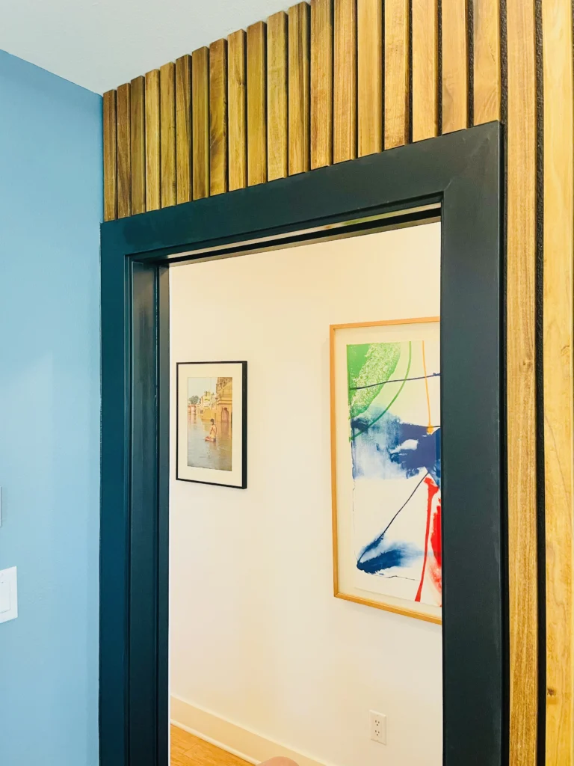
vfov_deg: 67.3
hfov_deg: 53.1
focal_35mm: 26
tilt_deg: +0.5
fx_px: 575
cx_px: 287
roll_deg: +0.1
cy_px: 383
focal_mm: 4.2
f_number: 1.6
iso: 160
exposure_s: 1/60
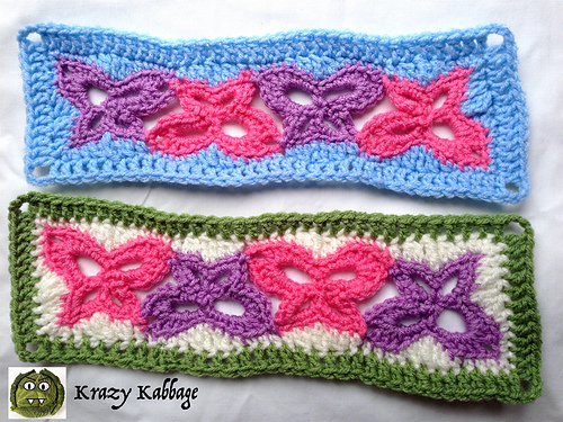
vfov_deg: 42.9
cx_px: 282
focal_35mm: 33
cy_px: 211
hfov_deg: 55.4
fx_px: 537
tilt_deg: -82.7
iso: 50
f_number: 2.4
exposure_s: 1/140
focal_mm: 4.12
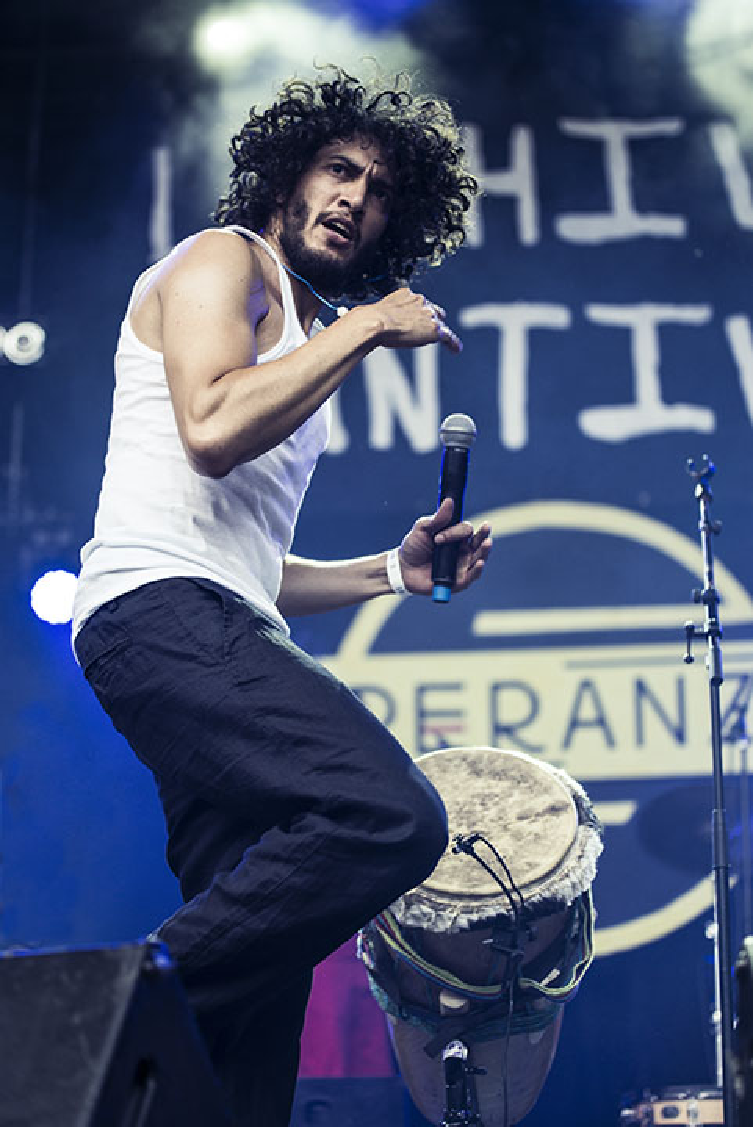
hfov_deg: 19.5
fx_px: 2193
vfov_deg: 28.8
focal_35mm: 70
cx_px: 376
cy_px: 564
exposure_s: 1/500
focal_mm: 70
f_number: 2.8
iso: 800
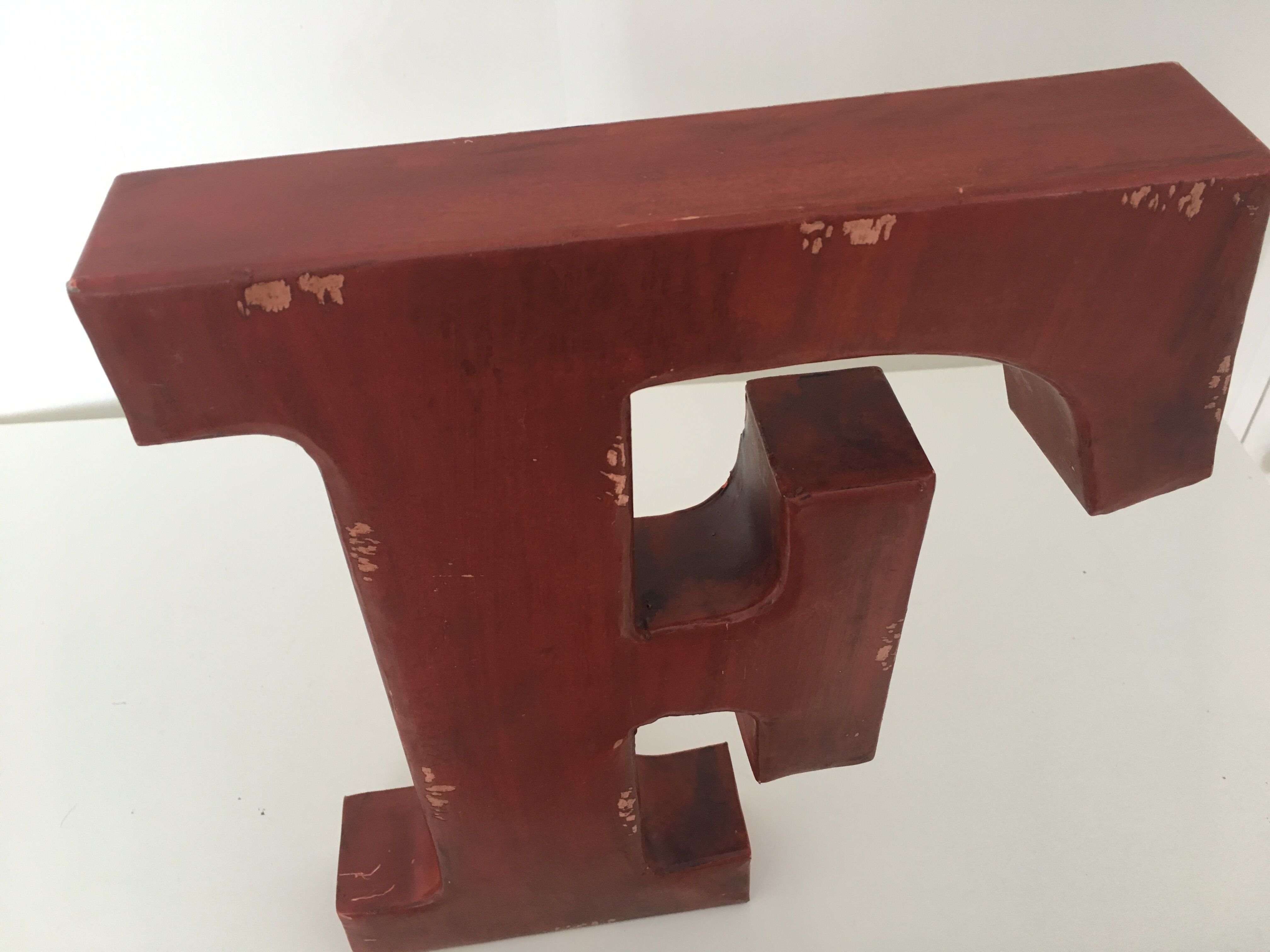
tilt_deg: -42.6
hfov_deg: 61.7
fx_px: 1064
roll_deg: +2.3
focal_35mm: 29
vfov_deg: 48.2
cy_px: 476
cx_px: 635
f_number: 2.2
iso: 125
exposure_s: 1/33
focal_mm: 4.15
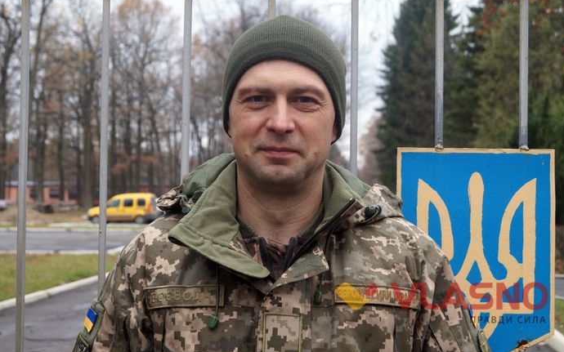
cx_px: 285
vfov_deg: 20.9
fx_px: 953
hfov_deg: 33.0
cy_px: 185
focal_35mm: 62
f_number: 6.3
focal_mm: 40
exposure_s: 1/80
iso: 400
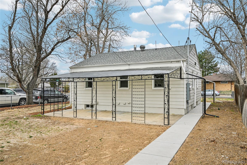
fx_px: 185
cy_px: 82
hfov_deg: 67.4
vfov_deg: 47.9
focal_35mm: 27
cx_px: 124
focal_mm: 27
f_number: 11
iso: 64
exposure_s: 1/50
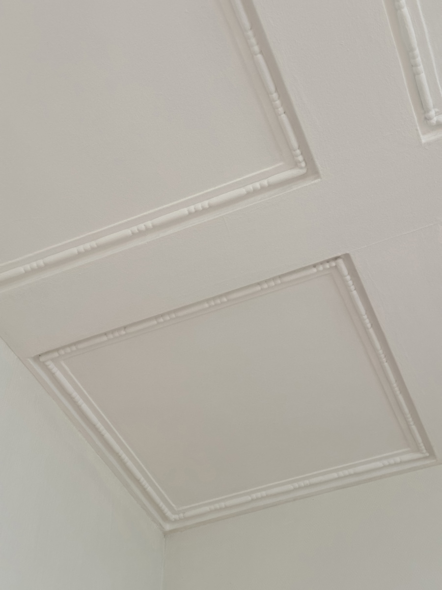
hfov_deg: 30.3
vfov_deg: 39.7
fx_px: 817
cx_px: 221
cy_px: 295
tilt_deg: +48.9
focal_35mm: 48
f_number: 1.78
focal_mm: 6.86
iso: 80
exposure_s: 1/121
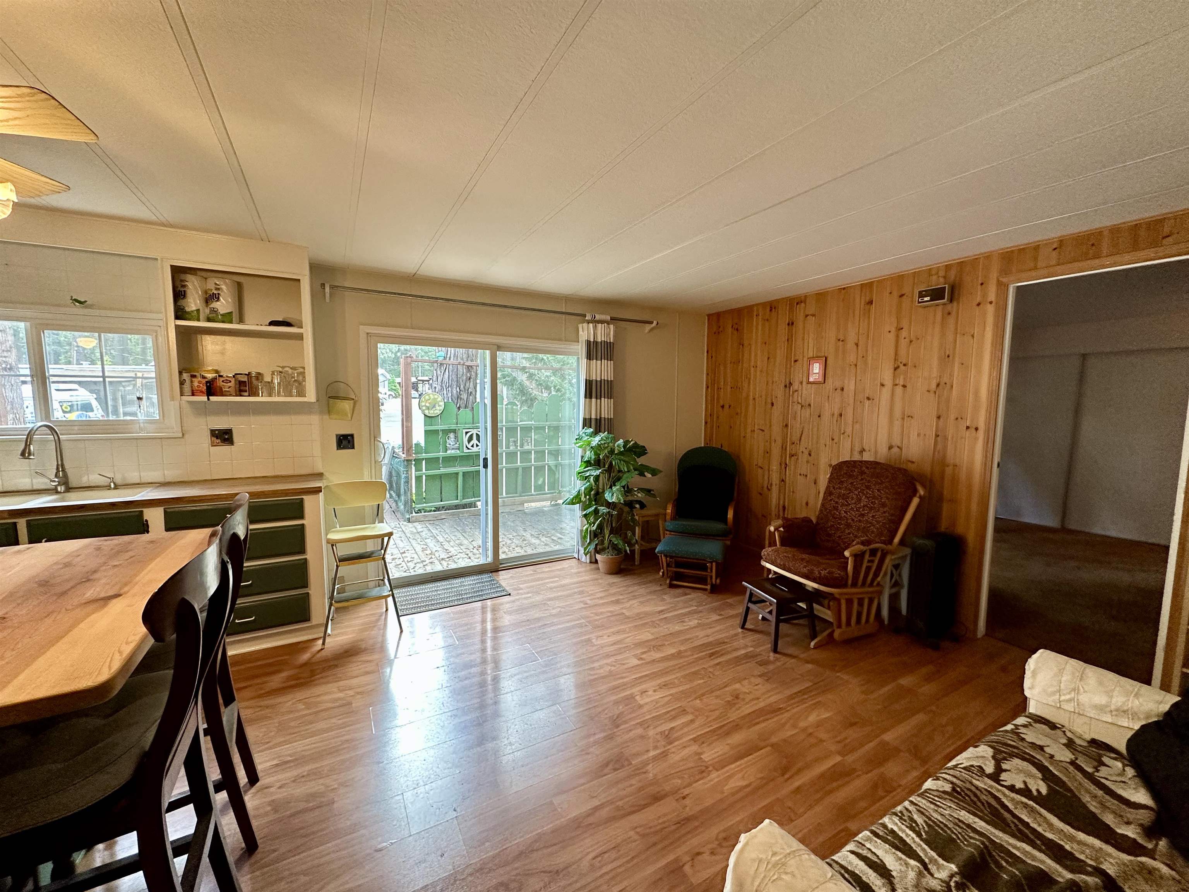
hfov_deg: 102.1
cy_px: 446
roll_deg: -0.4
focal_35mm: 14
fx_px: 481
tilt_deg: -5.1
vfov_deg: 85.7
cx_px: 594
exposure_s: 1/120
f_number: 2.2
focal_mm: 2.22
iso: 250
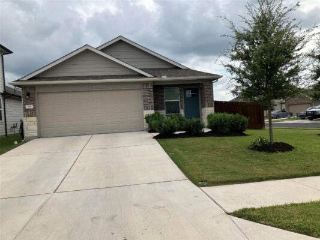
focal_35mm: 28
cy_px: 120
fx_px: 259
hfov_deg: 63.4
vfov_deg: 49.8
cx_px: 160
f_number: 1.8
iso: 32
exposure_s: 1/2024
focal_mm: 3.99
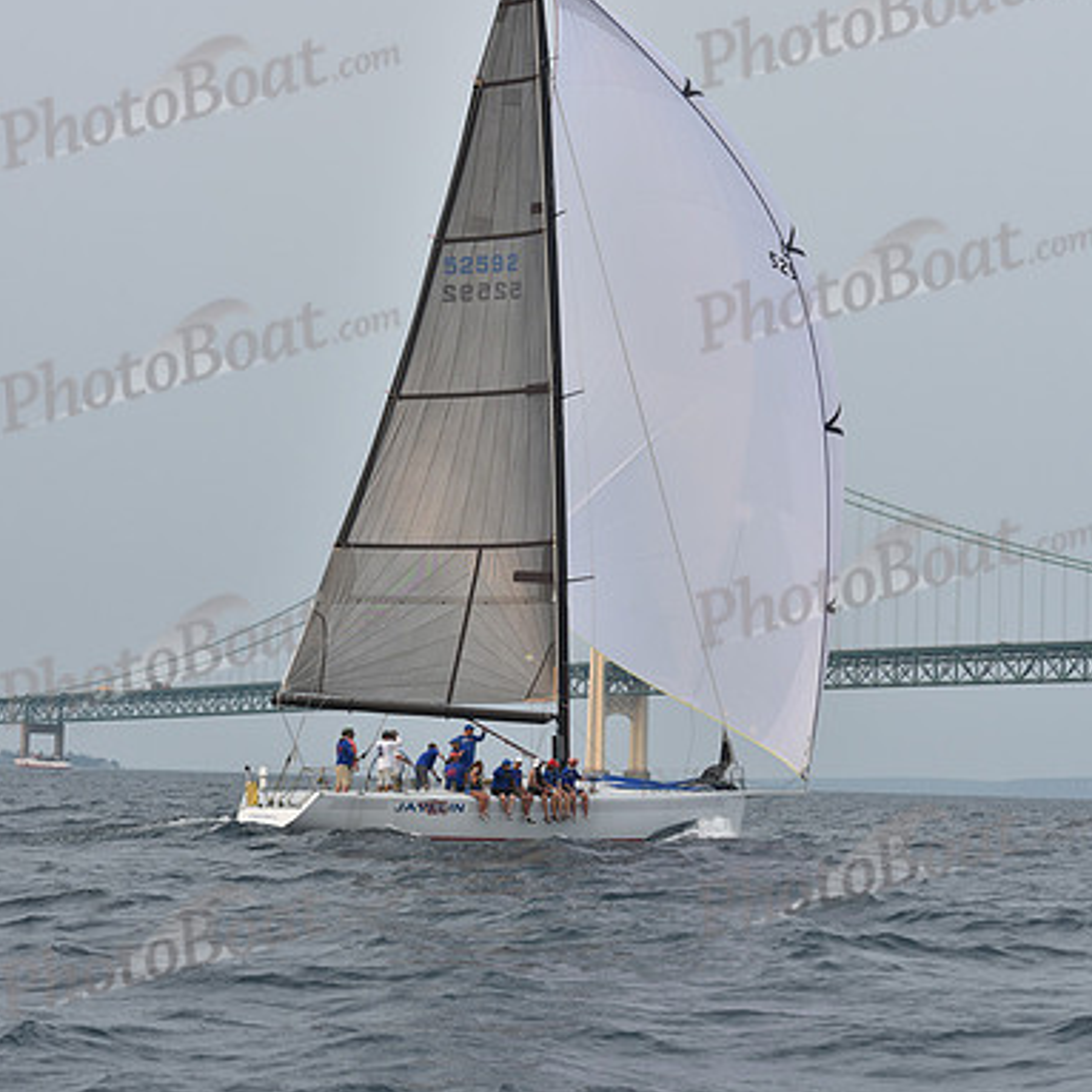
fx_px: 3676
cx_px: 549
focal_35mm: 103
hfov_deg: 16.9
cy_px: 468
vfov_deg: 16.9
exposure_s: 1/1000
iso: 250
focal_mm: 80
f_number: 7.1
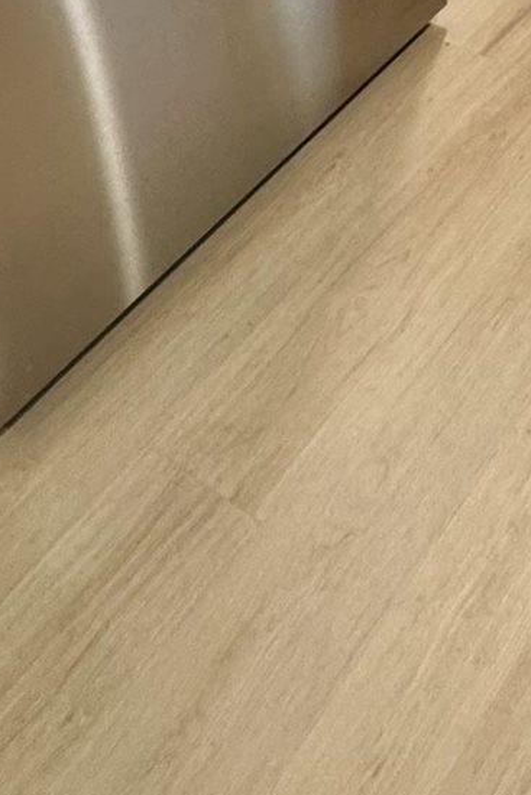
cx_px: 556
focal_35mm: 61
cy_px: -455
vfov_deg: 24.2
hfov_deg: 21.3
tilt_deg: -18.1
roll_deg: +0.7
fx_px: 1349
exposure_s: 1/60
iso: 200
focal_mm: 2.22
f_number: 2.2
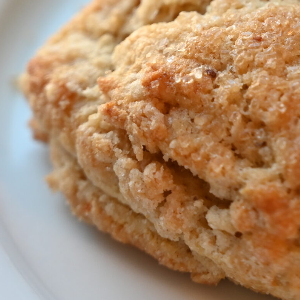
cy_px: -22
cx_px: 347
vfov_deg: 8.9
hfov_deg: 8.9
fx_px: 1912
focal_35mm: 195
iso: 900
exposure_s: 1/125
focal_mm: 70
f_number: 4
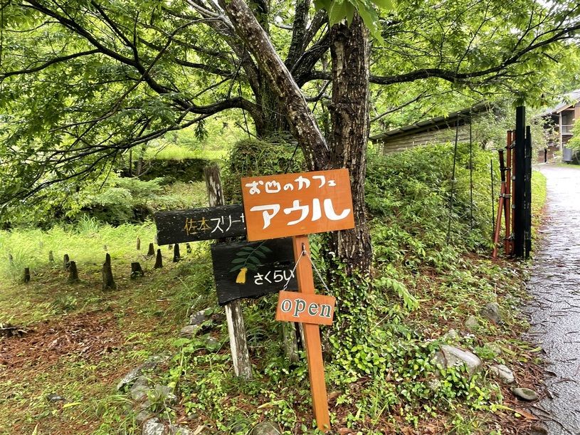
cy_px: 218
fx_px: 436
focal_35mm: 26
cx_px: 290
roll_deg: +2.6
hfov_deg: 67.3
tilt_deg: -2.8
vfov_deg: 53.1
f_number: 1.6
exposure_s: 1/121
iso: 125
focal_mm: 4.2
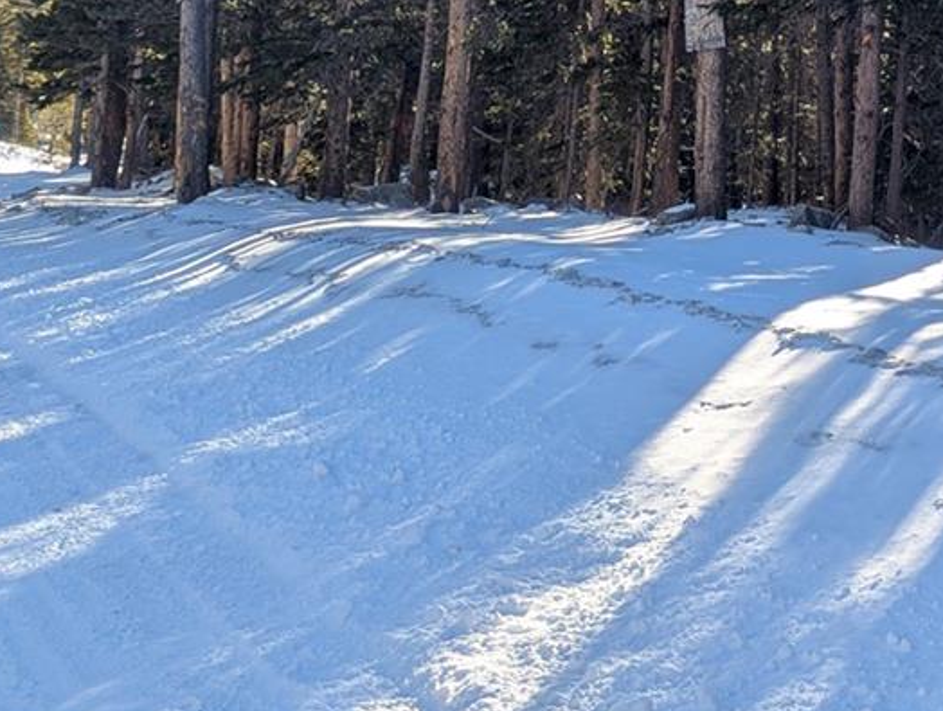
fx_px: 1992
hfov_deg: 24.4
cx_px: 1098
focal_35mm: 73
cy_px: -364
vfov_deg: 18.0
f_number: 1.85
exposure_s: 1/424
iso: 39
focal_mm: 6.81
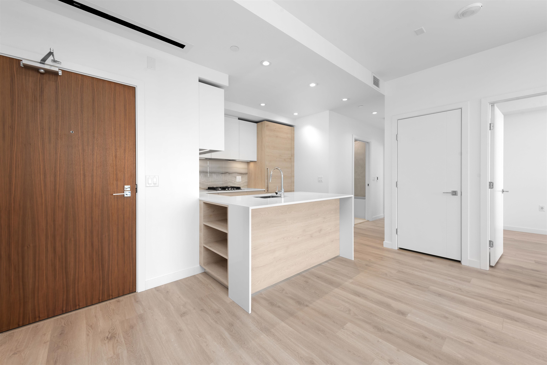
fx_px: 213
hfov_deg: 104.2
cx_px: 274
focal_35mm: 14
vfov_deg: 81.2
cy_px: 182
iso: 320
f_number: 8
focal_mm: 14
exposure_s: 1/50
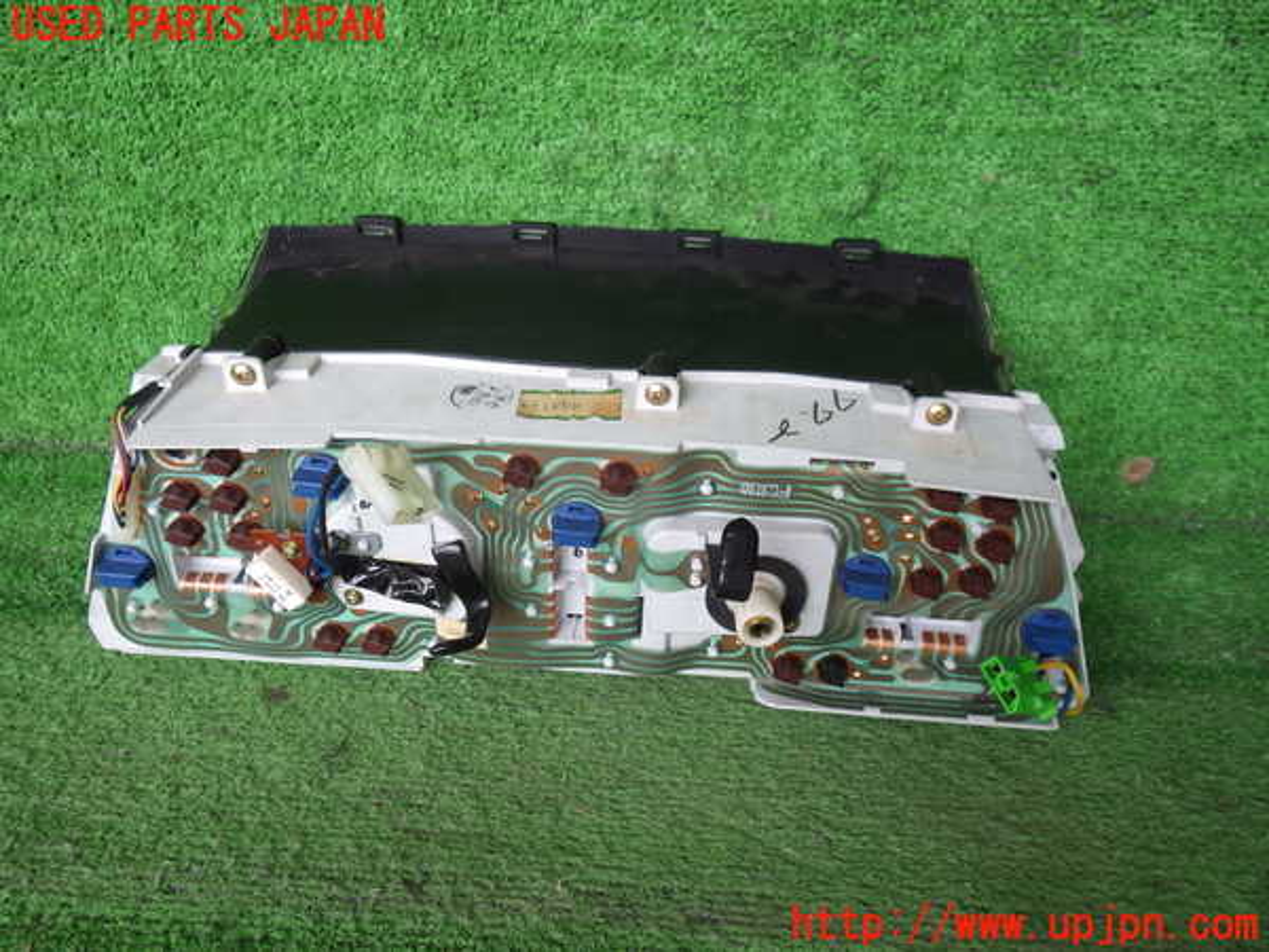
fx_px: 916
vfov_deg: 54.9
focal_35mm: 25
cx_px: 634
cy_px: 476
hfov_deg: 69.4
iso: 125
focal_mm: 4.5
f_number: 2.8
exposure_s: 1/60
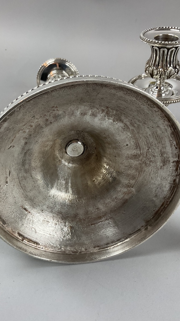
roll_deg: +2.0
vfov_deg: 61.0
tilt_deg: -38.0
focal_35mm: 32
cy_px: 160
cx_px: 73
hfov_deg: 36.5
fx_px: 272
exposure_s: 1/100
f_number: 1.8
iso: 64
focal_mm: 3
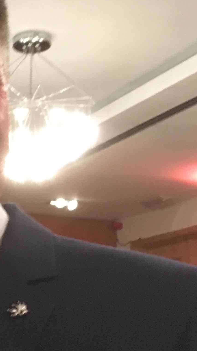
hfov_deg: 12.3
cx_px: -227
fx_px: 780
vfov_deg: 25.3
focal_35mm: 84
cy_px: 199
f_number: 2.2
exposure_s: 1/25
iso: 200
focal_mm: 4.15
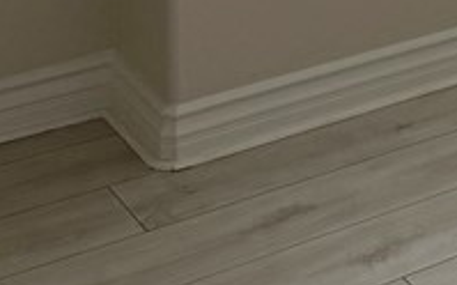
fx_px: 1630
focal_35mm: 131
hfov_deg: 13.6
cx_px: 914
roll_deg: -2.0
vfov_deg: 8.7
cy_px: -501
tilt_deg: -5.4
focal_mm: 6.76
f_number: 1.78
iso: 100
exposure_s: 1/385
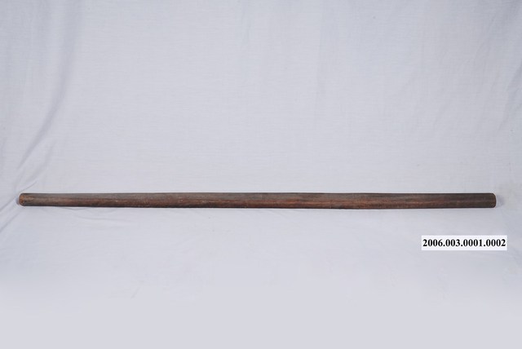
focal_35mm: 72
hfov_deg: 28.0
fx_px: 1045
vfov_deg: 19.0
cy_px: 174
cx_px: 261
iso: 100
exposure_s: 1/80
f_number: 5
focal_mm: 48
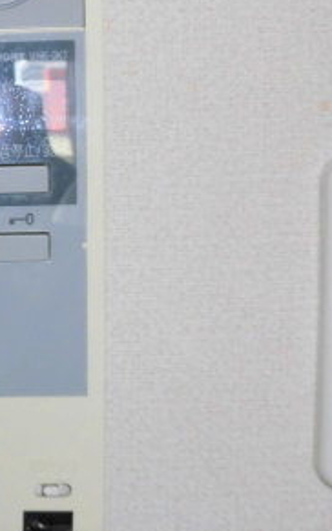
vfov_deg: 36.2
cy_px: 223
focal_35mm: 56
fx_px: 810
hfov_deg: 20.0
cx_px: -164
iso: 100
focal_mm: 4.3
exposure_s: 1/25
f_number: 3.1
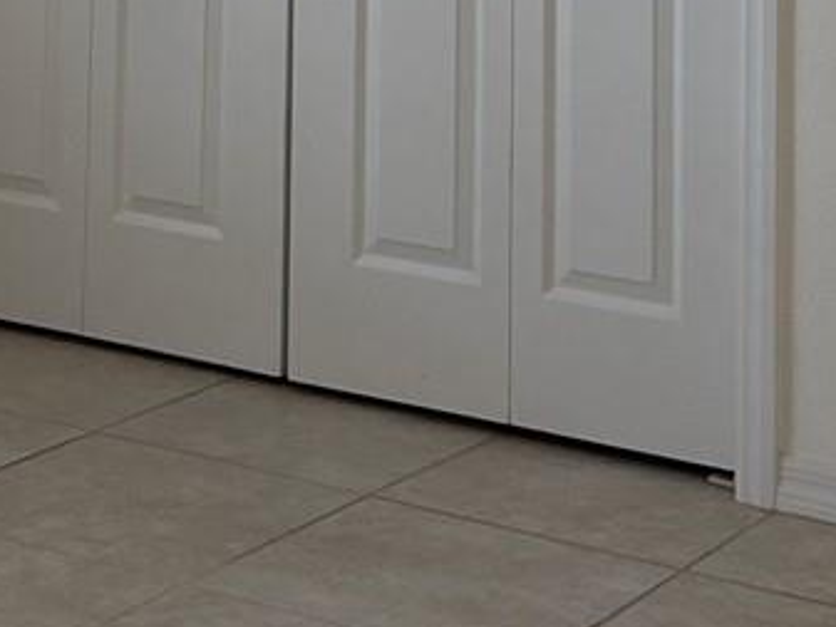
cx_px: 184
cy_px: -486
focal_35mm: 114
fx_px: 2754
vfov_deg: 12.0
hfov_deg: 17.1
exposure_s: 1/150
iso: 200
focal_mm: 6.76
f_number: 1.78
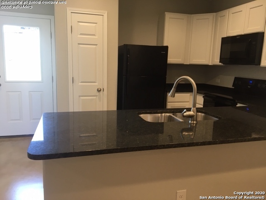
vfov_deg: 48.2
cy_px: 100
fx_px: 223
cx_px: 133
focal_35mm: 29
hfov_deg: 61.7
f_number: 2.2
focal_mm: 4.15
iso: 50
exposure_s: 1/30
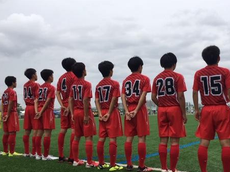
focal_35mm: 41
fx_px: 272
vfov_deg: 35.0
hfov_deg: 45.6
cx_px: 135
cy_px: 104
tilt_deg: +4.2
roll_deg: +1.0
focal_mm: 4.2
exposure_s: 1/427
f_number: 2.2
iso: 25
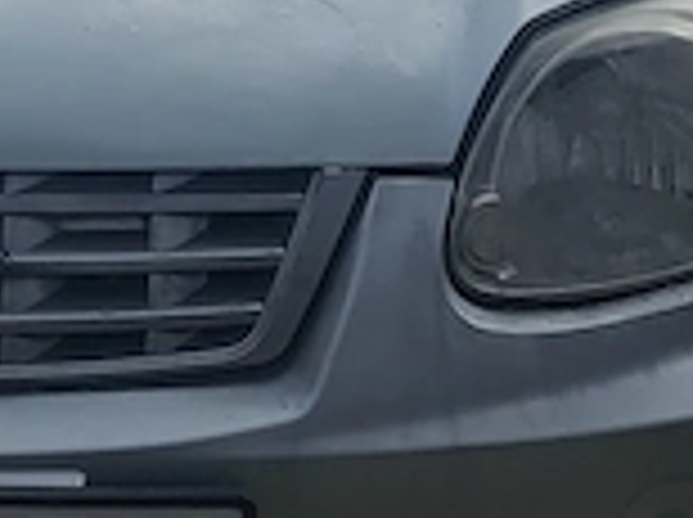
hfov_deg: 12.2
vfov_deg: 9.3
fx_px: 3118
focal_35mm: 156
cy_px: -234
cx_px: -274
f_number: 1.8
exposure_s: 1/1361
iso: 32
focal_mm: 5.23
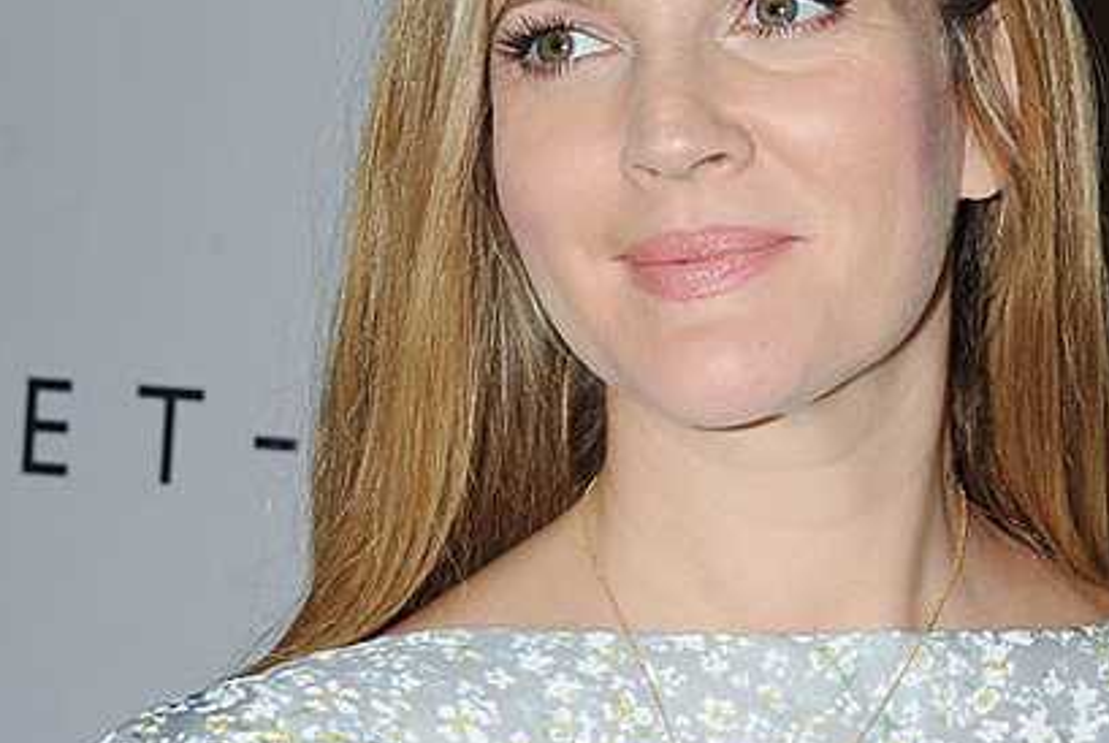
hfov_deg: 11.3
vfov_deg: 7.7
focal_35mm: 178
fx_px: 5491
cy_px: 186
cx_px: 1399
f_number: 9
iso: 400
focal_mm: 65
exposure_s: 1/200
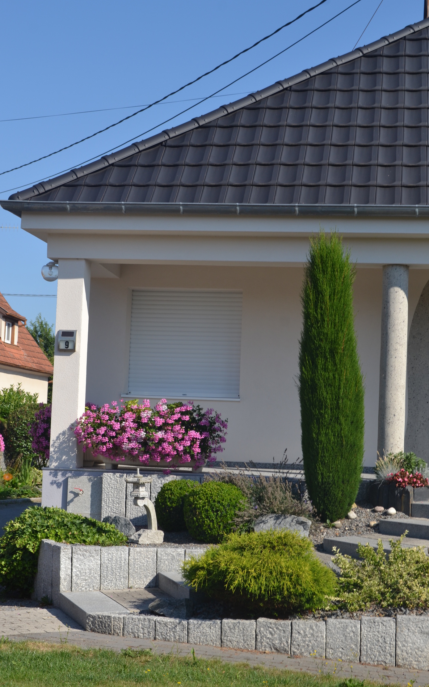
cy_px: 344
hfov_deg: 20.0
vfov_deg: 31.5
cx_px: 223
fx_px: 1216
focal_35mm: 65
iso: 100
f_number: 7.1
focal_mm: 42
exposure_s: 1/200
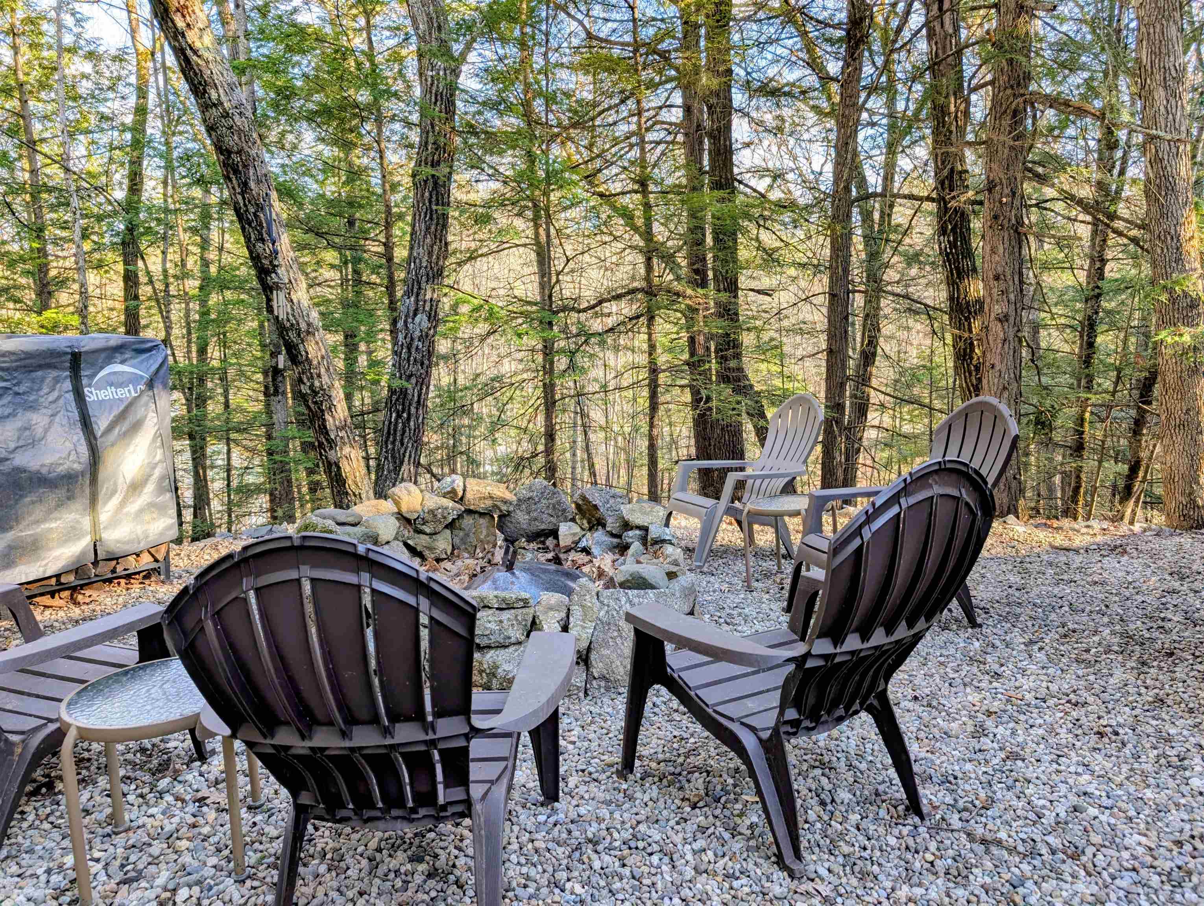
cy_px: 453
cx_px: 602
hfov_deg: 71.5
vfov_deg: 56.9
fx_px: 836
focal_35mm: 24
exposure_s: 1/121
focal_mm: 6.9
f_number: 1.68
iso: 19
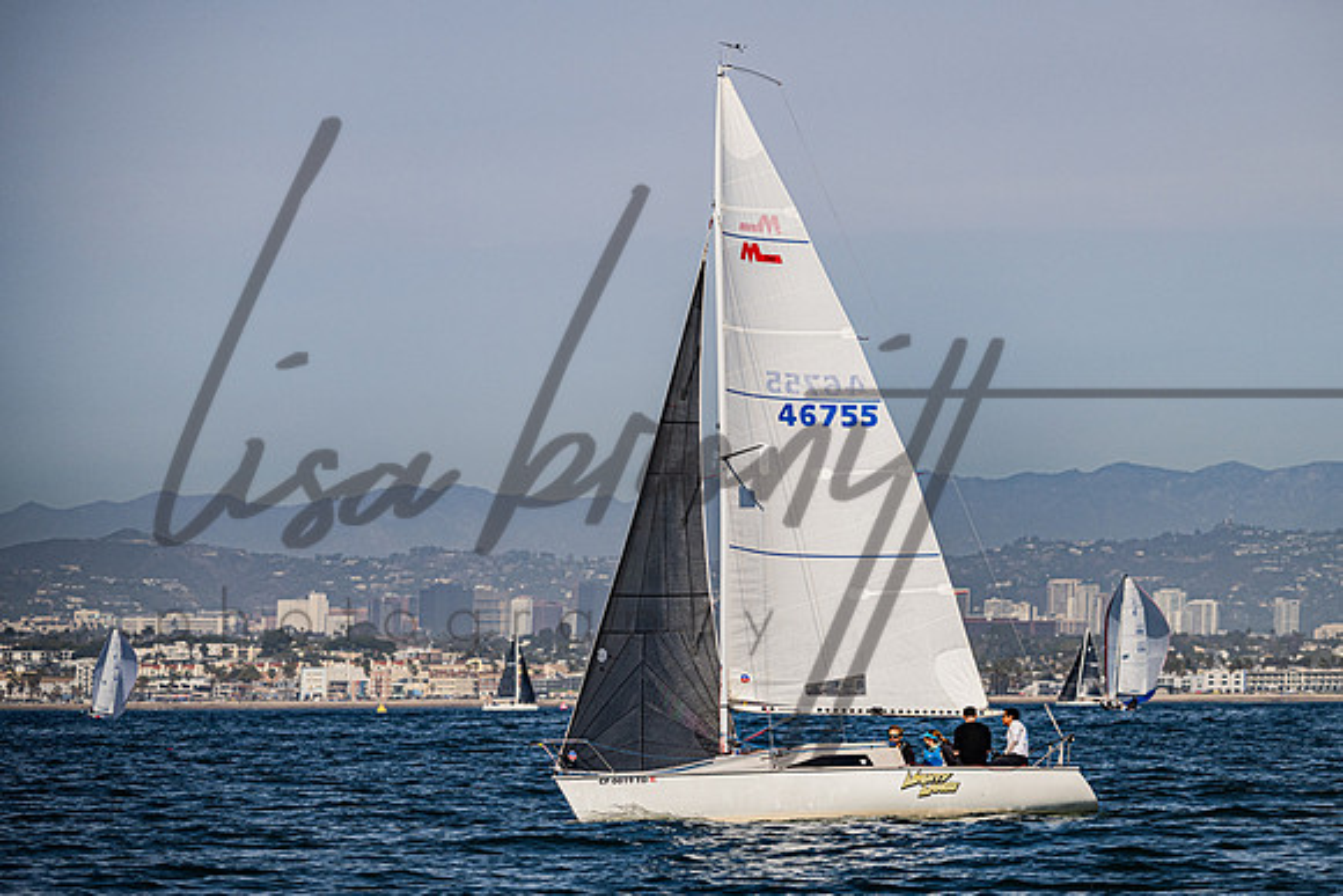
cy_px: 440
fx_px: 8030
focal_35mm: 215
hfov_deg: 9.6
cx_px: 790
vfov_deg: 6.4
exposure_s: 1/5000
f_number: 5.6
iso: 320
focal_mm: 180
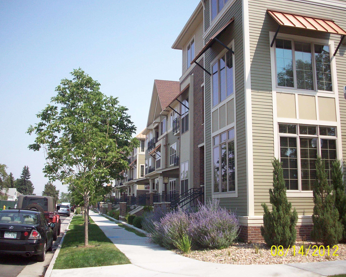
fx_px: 399
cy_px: 137
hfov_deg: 46.8
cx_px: 179
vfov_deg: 38.2
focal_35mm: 39
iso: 80
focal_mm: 6.2
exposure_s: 1/236
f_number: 5.6
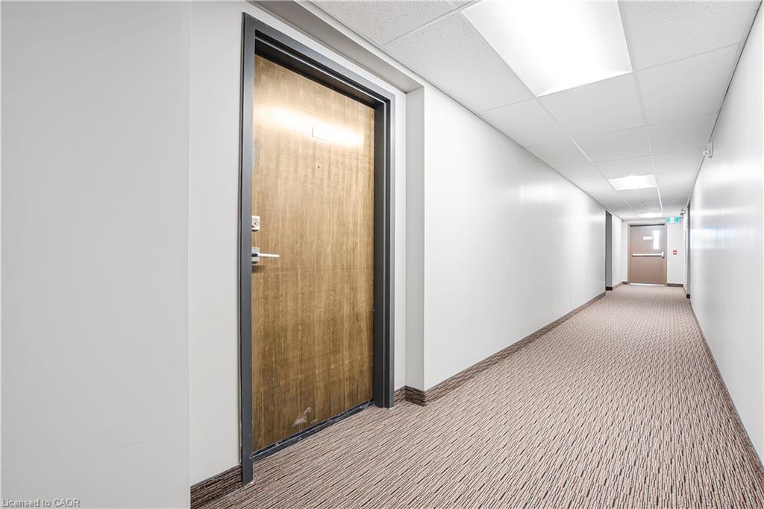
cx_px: 382
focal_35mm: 16
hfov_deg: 96.7
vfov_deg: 73.8
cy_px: 254
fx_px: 340
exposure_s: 1.6
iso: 250
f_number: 9
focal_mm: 16
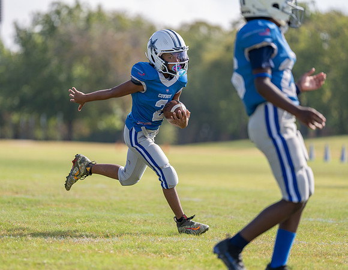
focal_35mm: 223
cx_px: 146
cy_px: 135
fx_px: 2273
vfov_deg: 6.8
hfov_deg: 8.8
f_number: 2.8
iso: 100
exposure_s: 1/1250
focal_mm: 200
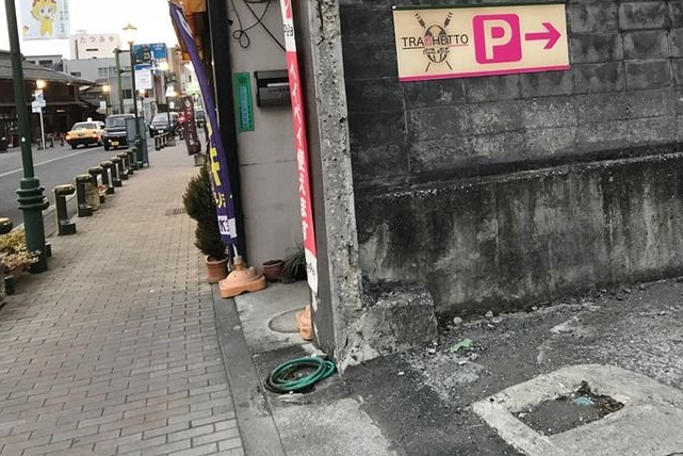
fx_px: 702
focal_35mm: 37
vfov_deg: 35.4
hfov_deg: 51.4
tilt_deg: -1.5
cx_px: 420
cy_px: 132
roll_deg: +5.1
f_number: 1.8
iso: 40
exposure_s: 1/20
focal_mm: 3.99
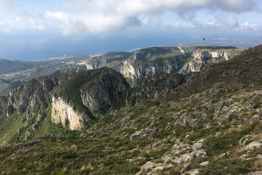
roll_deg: -2.7
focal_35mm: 31
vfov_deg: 42.3
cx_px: 129
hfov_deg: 60.3
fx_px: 226
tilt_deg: -14.2
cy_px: 85
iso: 25
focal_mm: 4.15
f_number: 2.2
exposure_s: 1/1202
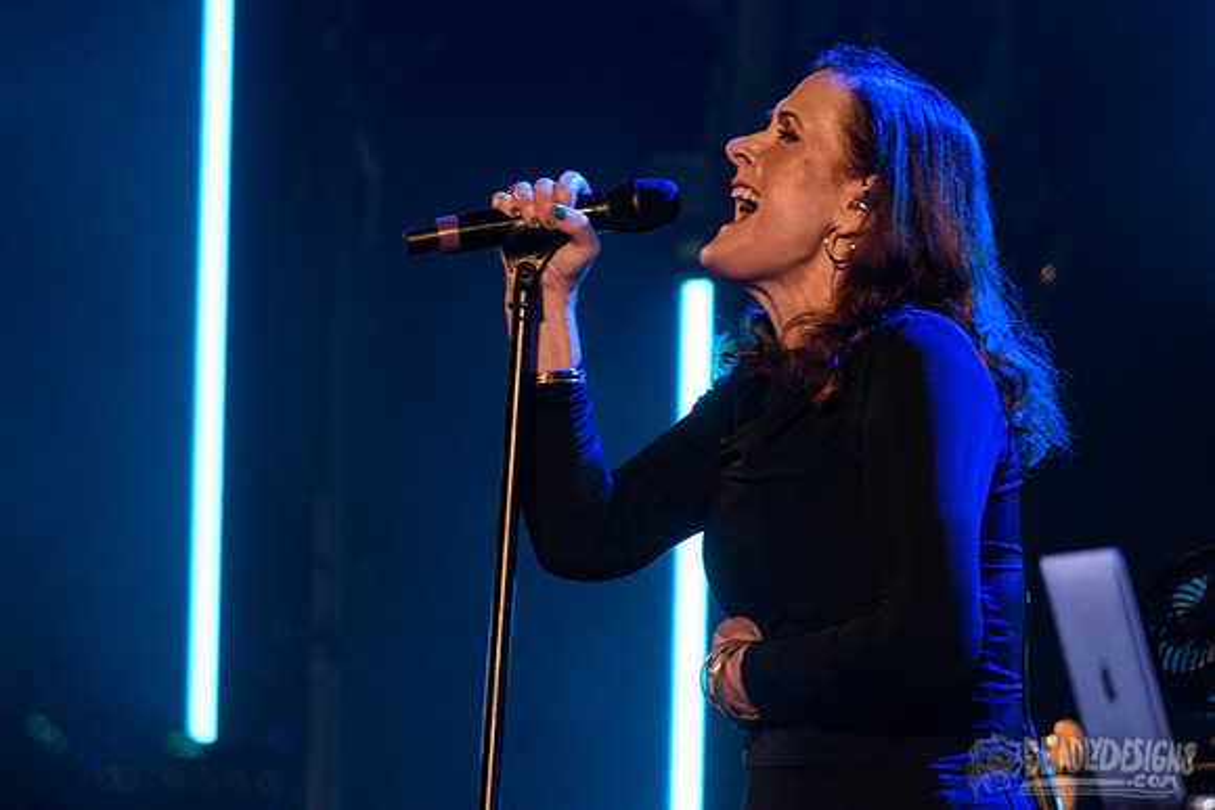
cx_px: 624
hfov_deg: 3.7
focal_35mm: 563
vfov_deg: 2.4
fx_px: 19011
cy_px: 357
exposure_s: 1/160
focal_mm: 500
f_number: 6
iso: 4000
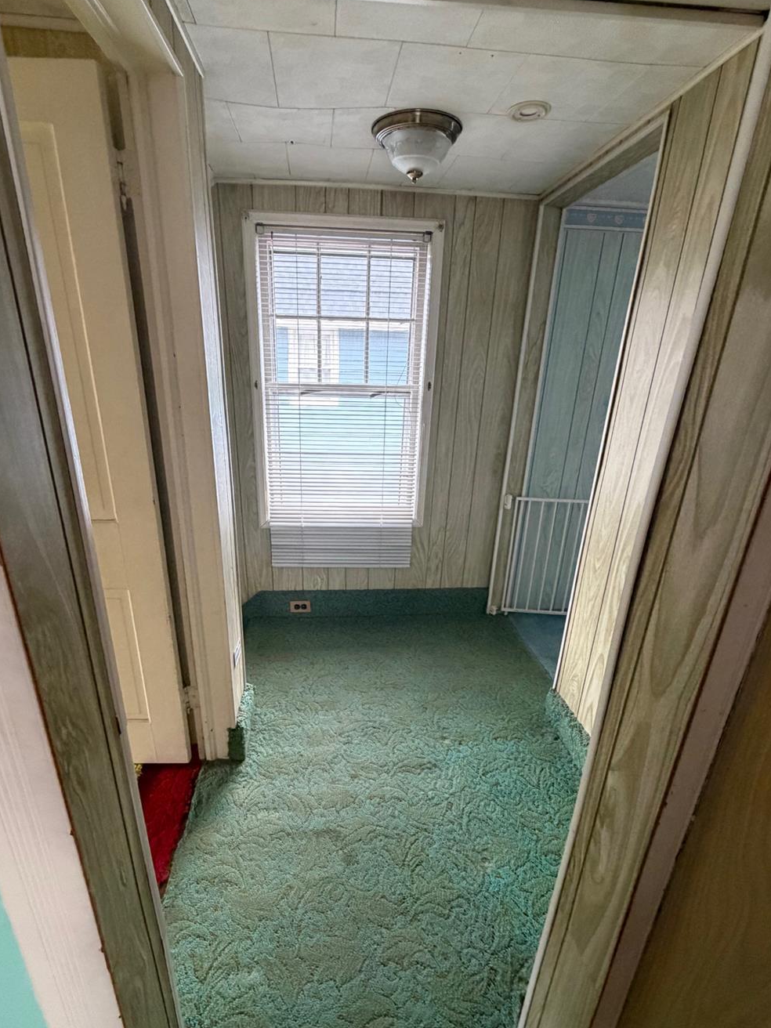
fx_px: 475
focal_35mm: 16
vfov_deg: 94.4
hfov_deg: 78.0
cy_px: 538
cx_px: 362
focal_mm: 2.22
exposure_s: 1/60
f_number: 2.2
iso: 400
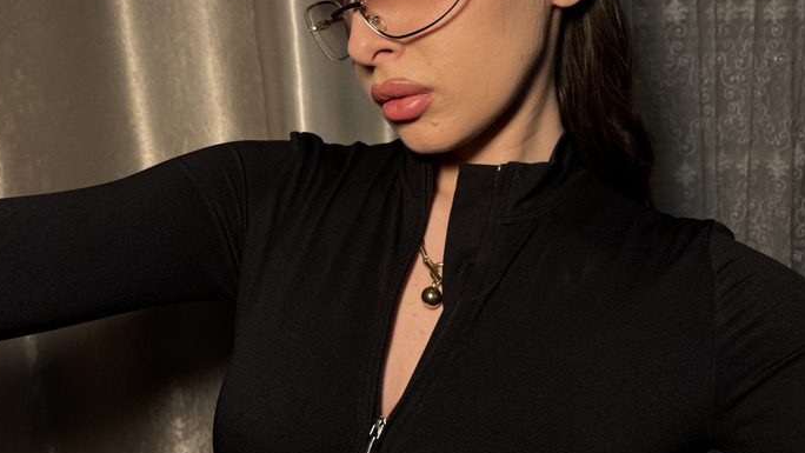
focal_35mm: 29
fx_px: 619
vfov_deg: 39.8
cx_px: 394
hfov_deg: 66.1
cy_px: 158
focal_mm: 5.96
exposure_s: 1/100
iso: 100
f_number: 1.6
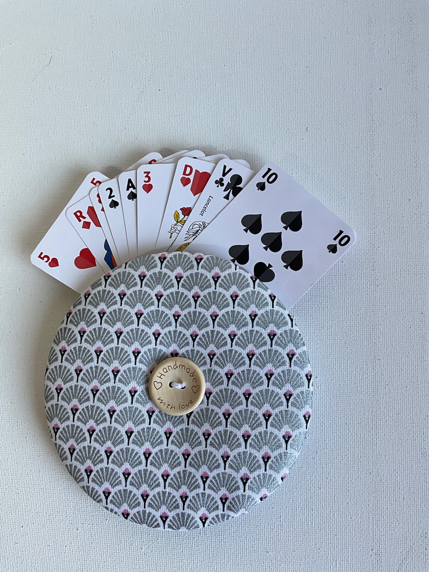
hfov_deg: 48.2
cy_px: 286
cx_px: 214
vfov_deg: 61.7
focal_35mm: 29
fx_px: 479
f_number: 1.8
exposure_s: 1/122
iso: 32
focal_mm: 3
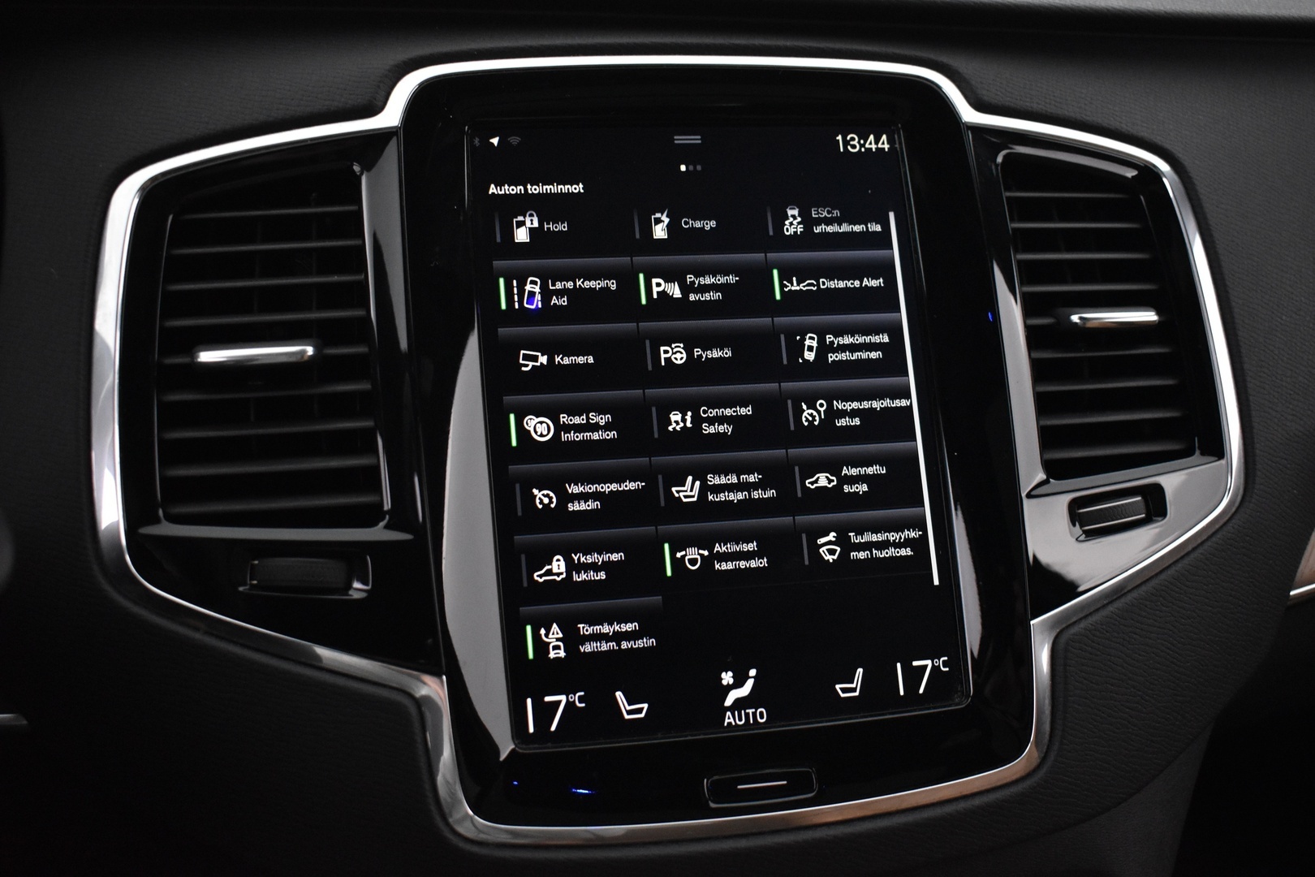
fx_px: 1479
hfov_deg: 47.9
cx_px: 658
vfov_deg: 33.0
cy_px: 438
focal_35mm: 40
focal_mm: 27
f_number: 4
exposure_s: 1/40
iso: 3200
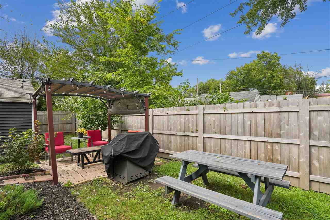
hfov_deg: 96.7
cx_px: 165
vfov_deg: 73.7
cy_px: 110
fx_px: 147
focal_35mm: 16
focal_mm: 16
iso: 800
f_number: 9
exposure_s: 1/800
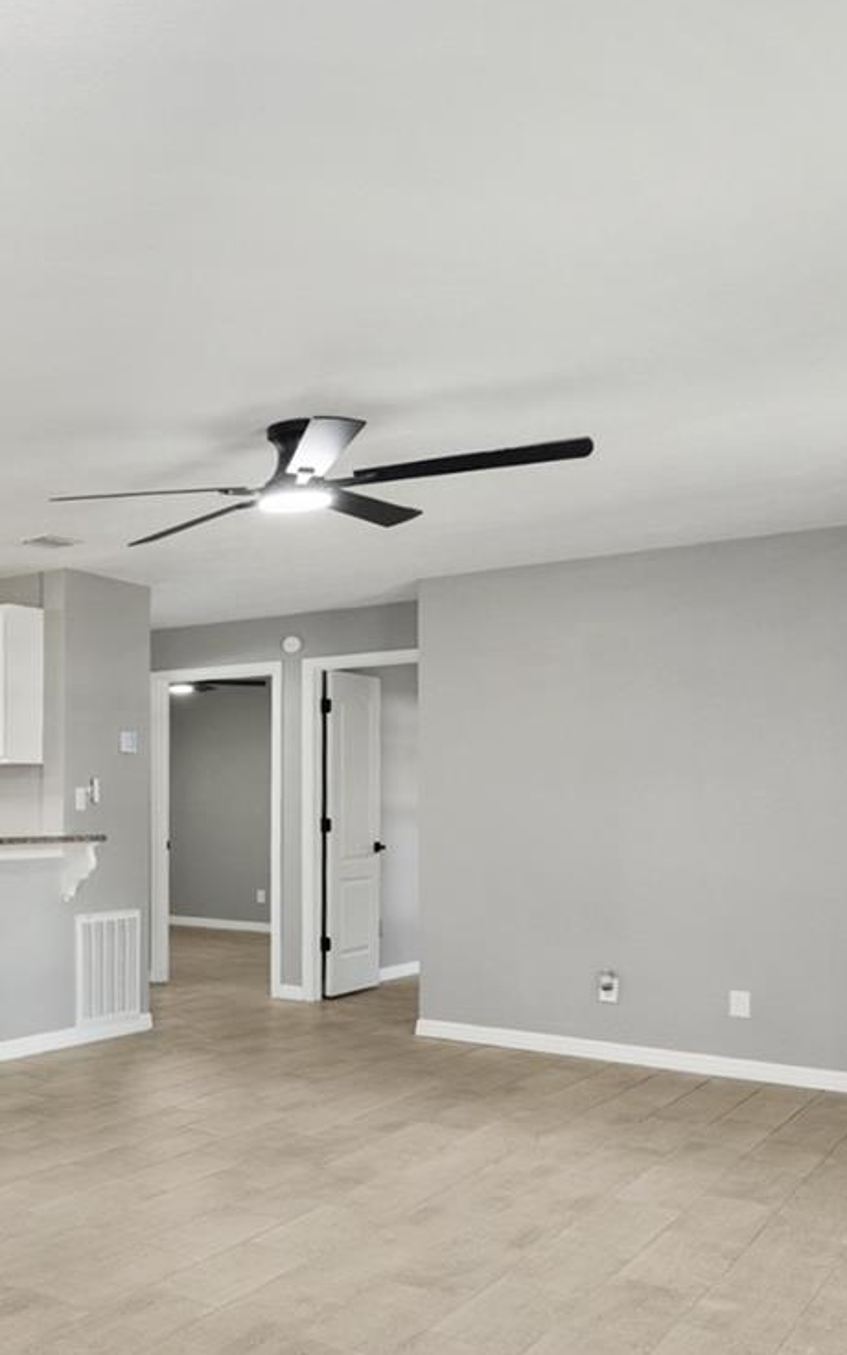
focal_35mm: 31
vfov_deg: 60.9
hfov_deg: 29.8
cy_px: 793
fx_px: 1145
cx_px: -324
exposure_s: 1/5
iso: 250
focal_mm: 14
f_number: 7.1
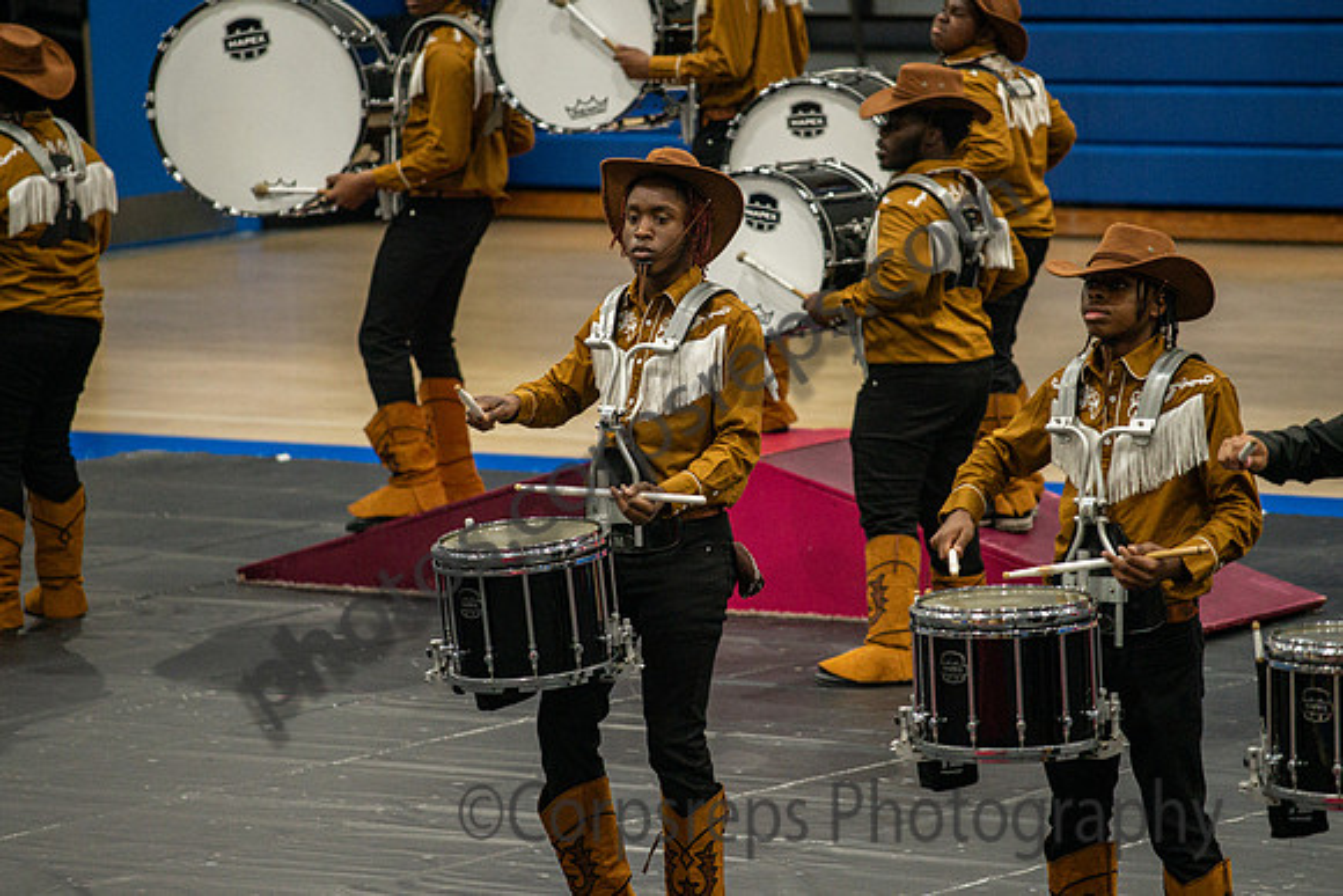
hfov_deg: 8.7
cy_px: 436
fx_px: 8853
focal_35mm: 237
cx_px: 691
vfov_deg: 5.8
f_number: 4
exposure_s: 1/500
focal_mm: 200
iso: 4000
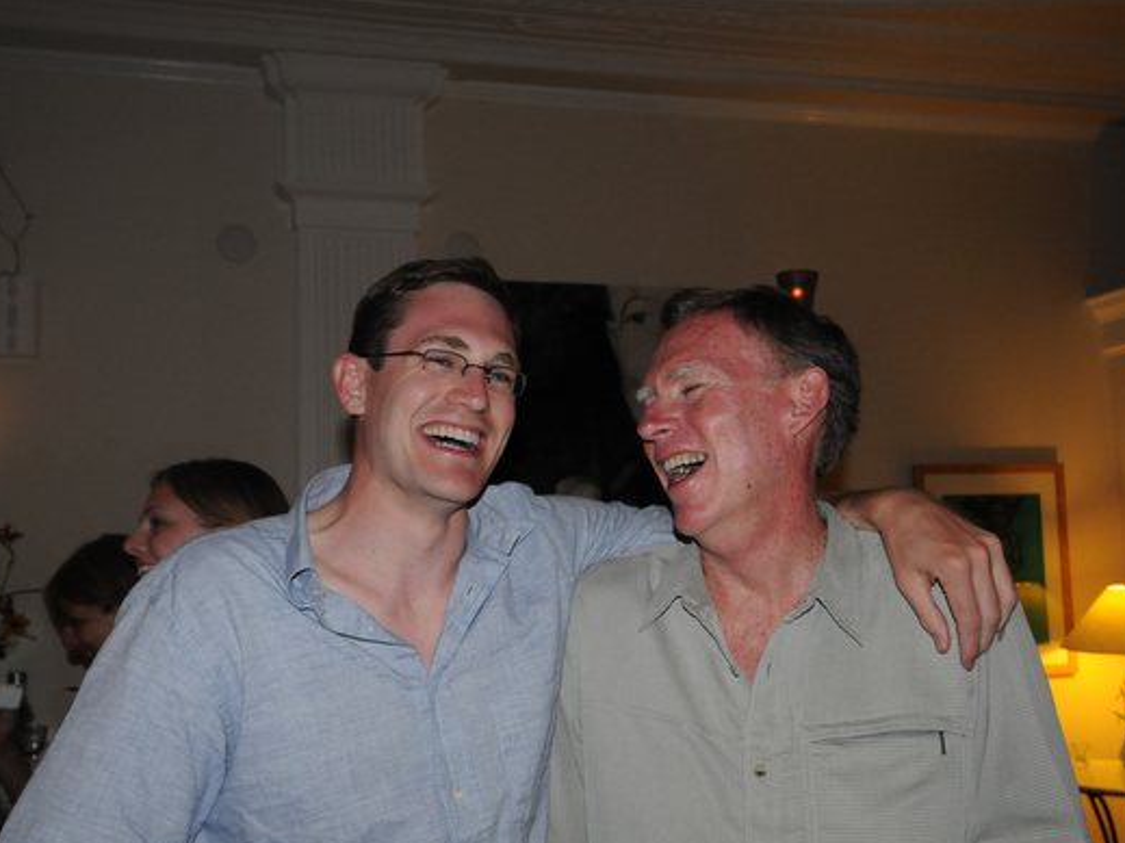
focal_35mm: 40
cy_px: 424
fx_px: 1300
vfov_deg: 35.9
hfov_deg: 46.8
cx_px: 522
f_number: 5
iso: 800
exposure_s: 1/60
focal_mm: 24
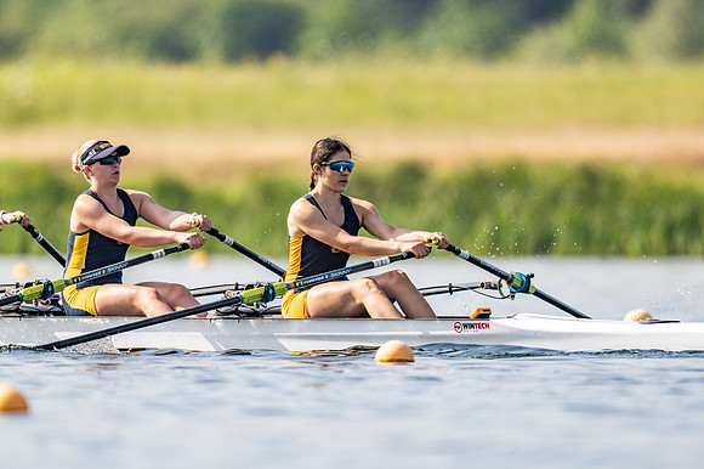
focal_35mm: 900
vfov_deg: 1.5
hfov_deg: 2.3
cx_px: 352
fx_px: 17589
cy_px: 234
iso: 180
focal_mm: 600
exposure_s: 1/2500
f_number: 4
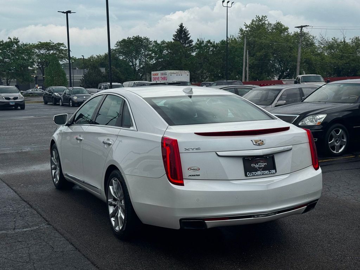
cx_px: 180
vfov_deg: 30.3
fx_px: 499
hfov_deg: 39.7
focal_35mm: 48
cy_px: 135
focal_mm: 6.76
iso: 64
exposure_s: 1/5376
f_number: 1.78
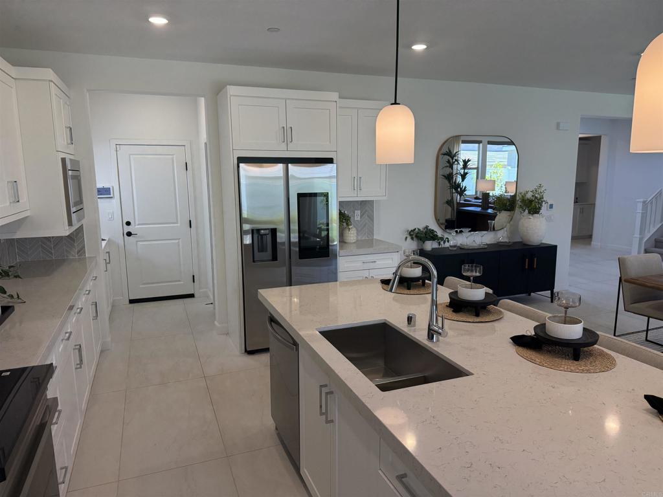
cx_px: 332
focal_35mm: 24
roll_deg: -0.6
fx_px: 460
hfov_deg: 71.6
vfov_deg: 56.8
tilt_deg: -9.0
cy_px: 248
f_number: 1.78
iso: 160
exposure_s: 1/228
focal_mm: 6.76
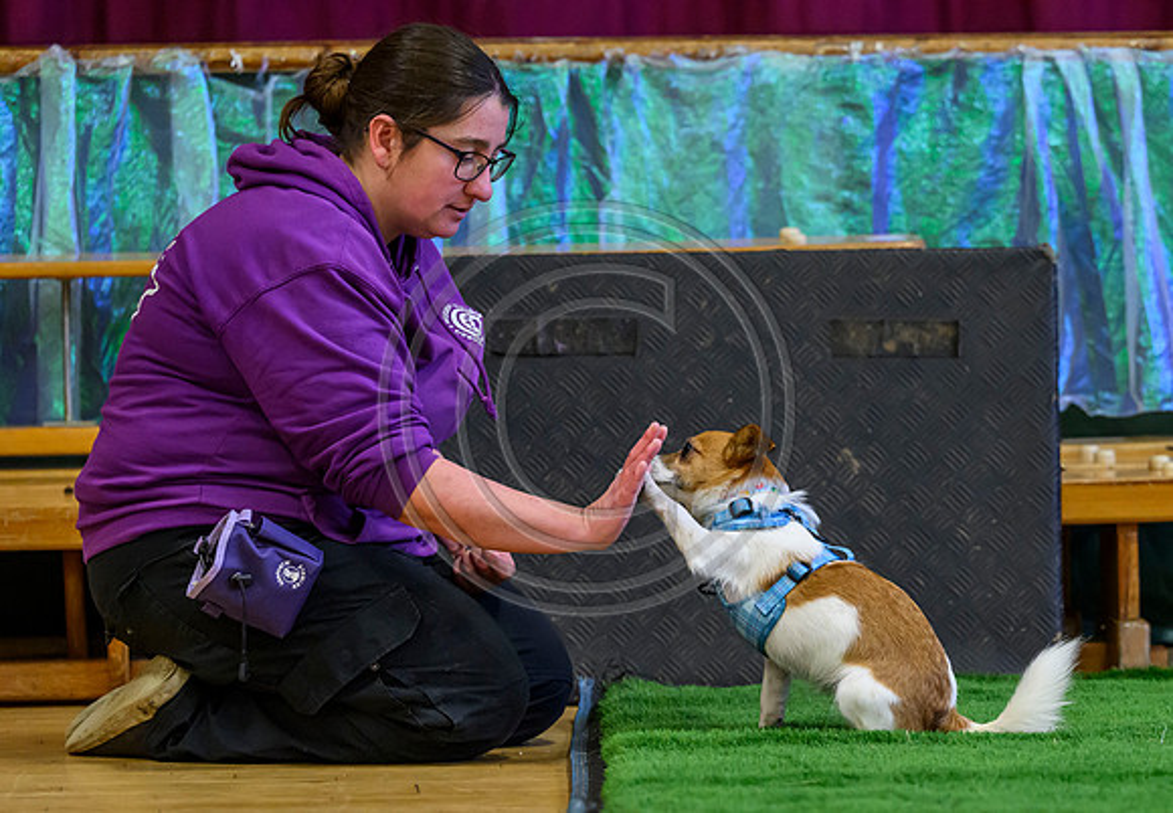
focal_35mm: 195
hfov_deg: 10.4
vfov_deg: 7.2
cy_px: 615
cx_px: 786
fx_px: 6434
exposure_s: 1/500
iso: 4000
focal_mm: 125
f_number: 3.2
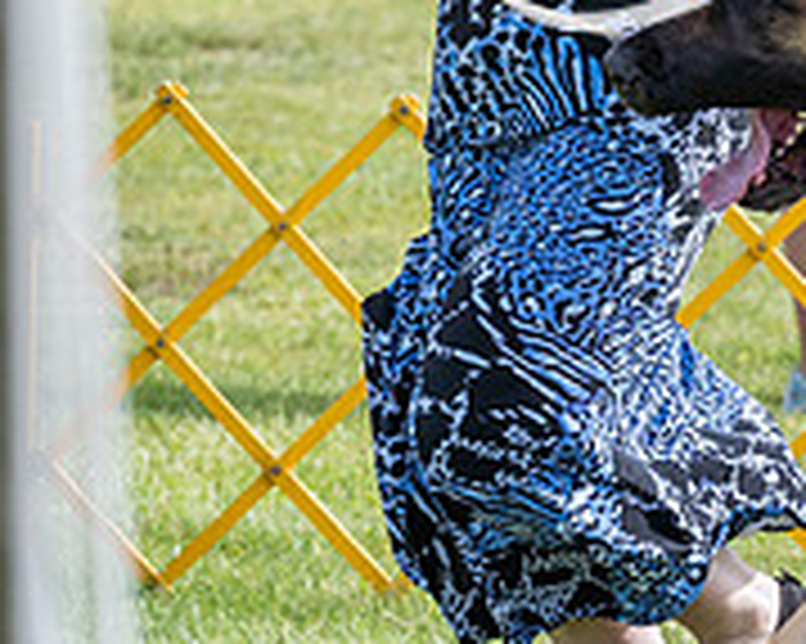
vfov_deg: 2.7
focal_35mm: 567
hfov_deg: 3.4
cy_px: -5
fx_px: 13518
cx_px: 1026
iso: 500
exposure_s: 1/1250
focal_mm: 142
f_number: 5.6
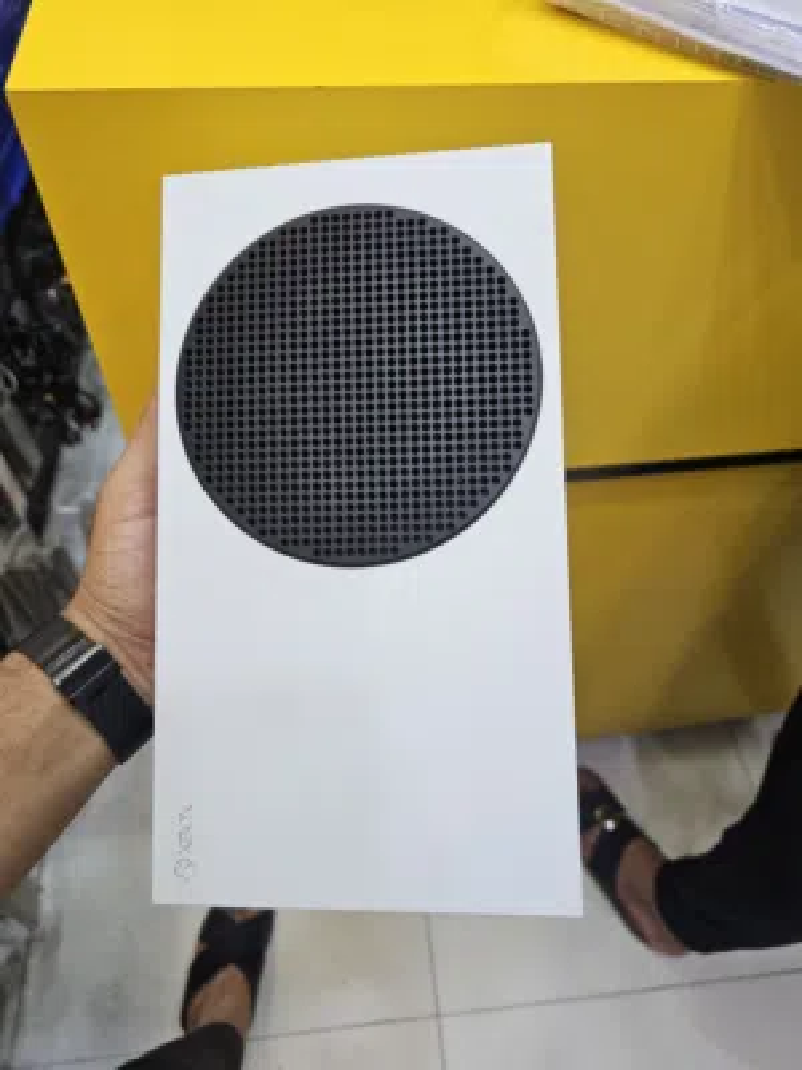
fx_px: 710
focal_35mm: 23
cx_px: 401
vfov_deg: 73.9
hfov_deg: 58.9
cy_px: 535
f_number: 1.7
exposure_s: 1/190
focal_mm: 6.3
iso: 100
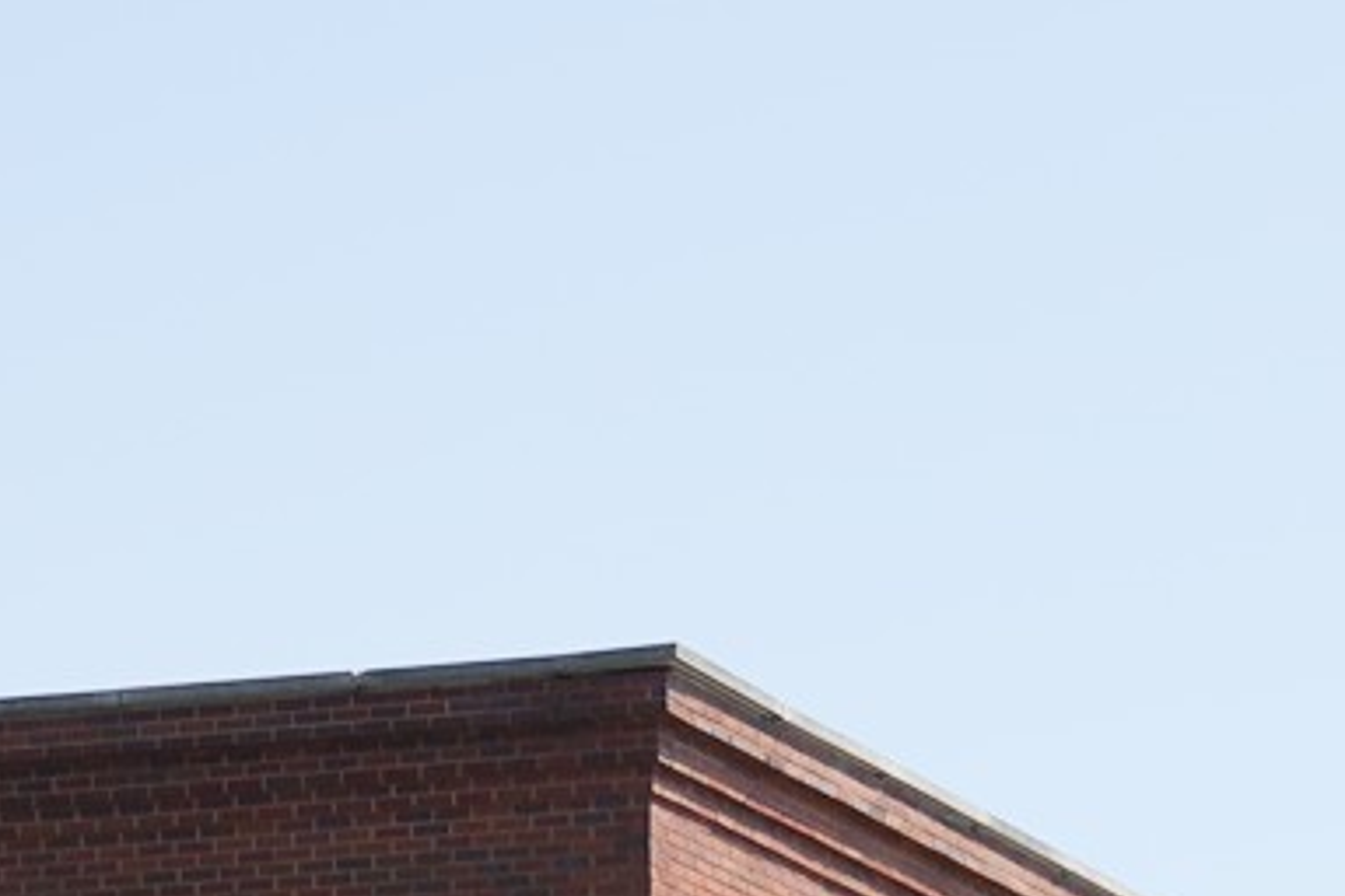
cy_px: 2244
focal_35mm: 224
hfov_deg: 8.9
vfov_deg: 5.9
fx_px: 8368
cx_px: 2081
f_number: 9
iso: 100
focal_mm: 43
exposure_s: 1/100
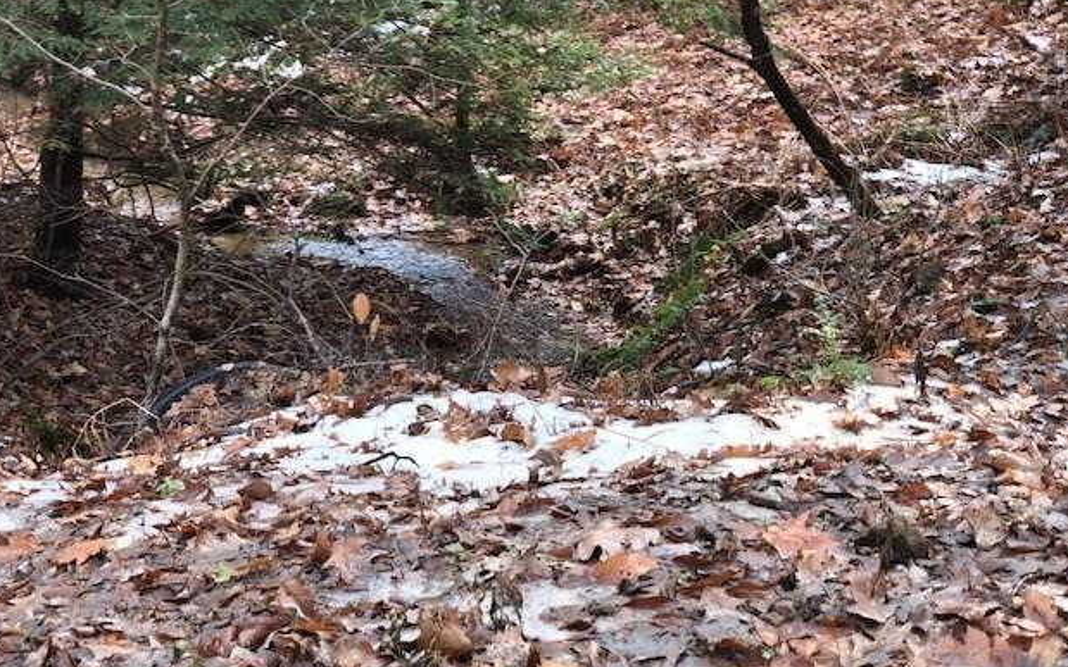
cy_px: 257
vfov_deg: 22.7
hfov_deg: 35.7
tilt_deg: -16.7
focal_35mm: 57
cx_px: 542
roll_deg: +0.6
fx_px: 1659
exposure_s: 1/60
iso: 20
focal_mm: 6
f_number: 2.4
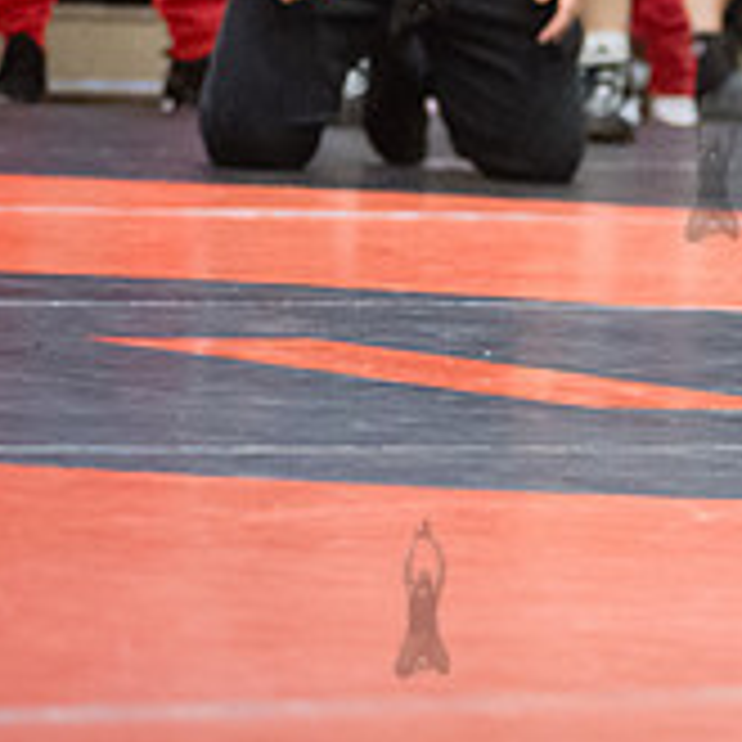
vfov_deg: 4.5
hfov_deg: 4.5
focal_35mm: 386
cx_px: 1408
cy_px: -43
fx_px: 9361
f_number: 3.5
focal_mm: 112
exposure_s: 1/400
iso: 8000
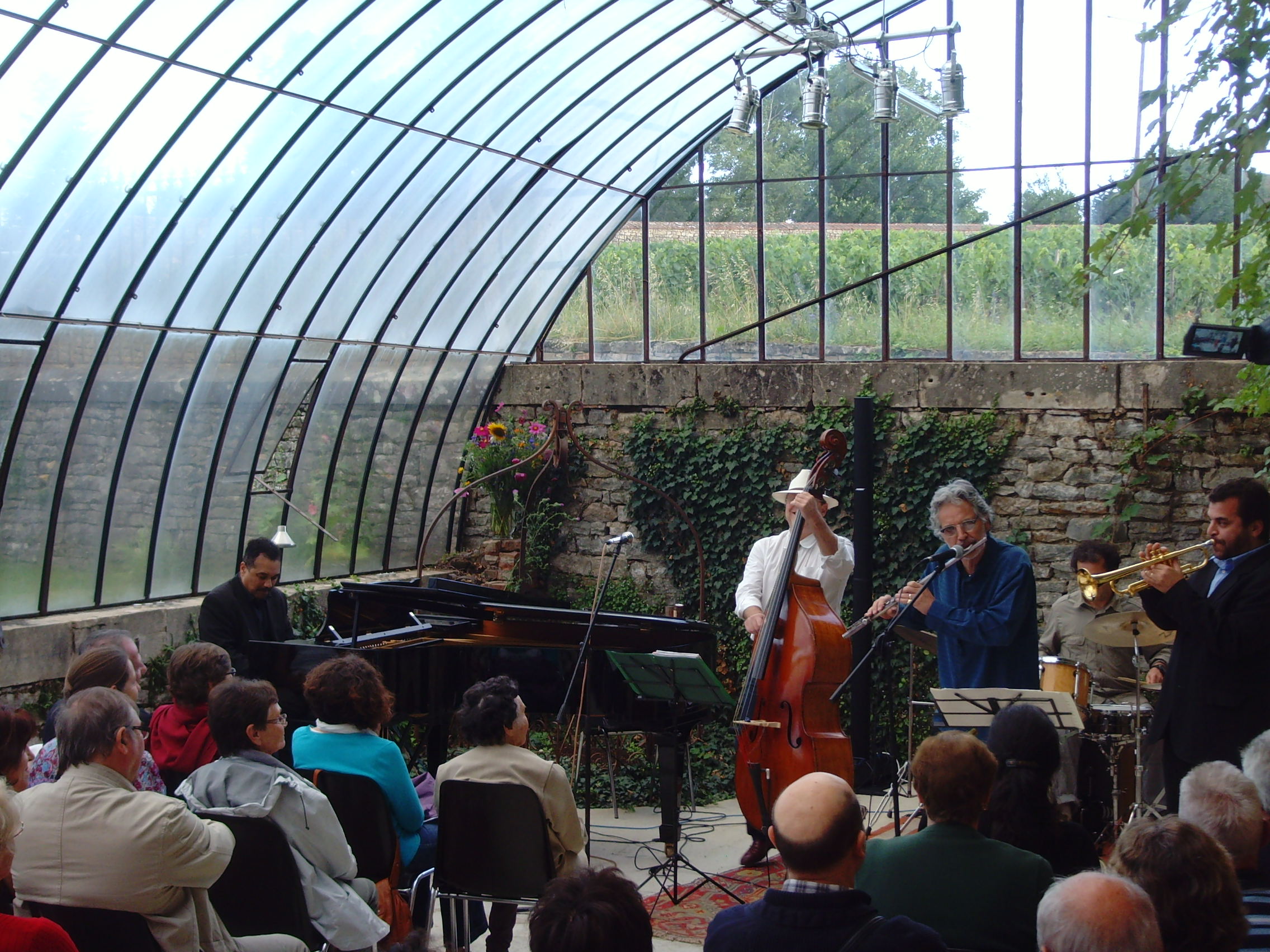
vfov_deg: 24.4
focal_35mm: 60
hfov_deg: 32.2
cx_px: 635
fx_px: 2201
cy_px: 476
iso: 120
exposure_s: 1/45
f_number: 3.9
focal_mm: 10.2
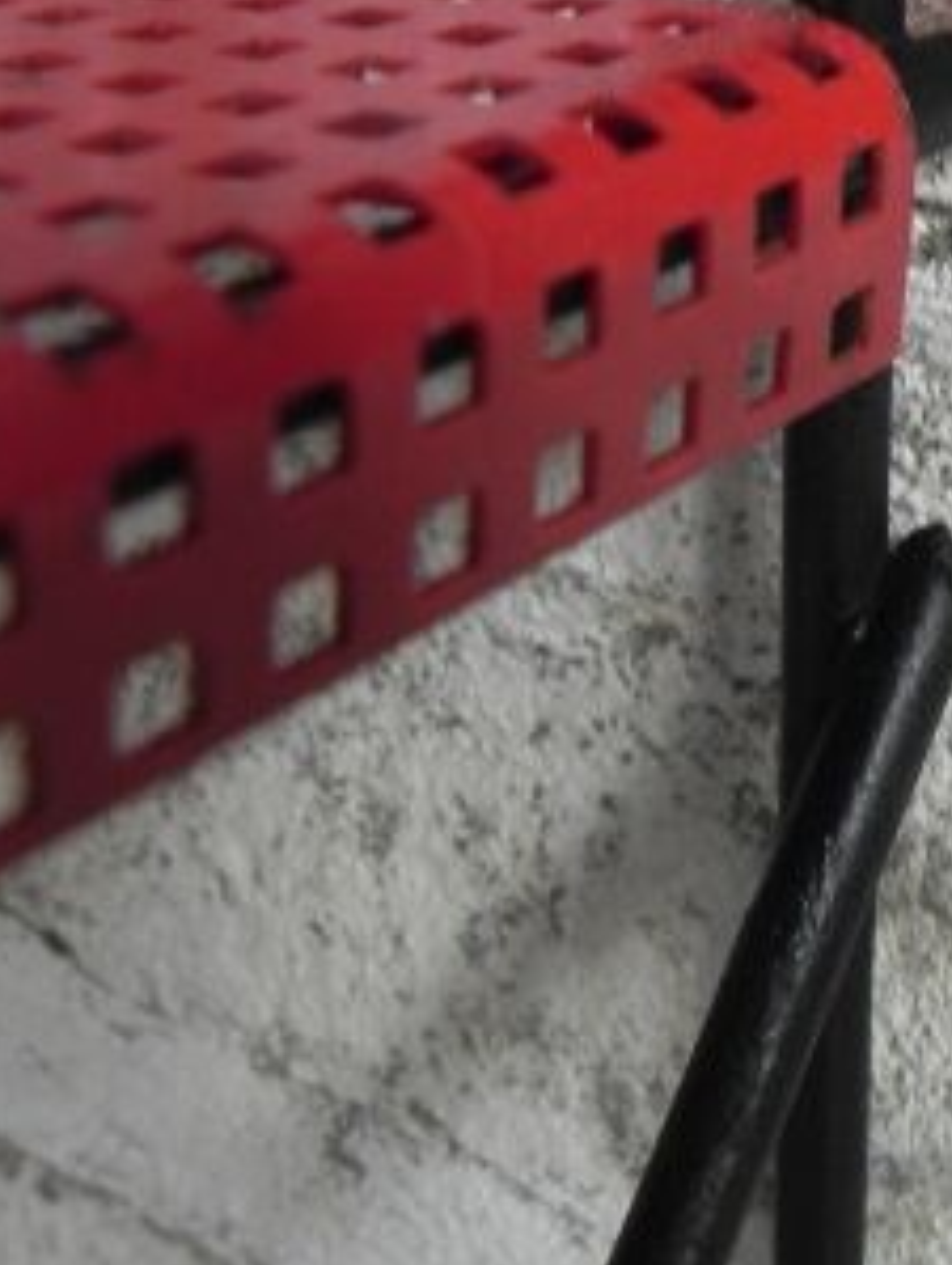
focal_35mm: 62
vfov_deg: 30.3
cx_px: 787
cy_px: 224
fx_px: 2269
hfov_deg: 23.3
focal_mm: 5.2
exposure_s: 1/30
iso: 163
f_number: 2.8
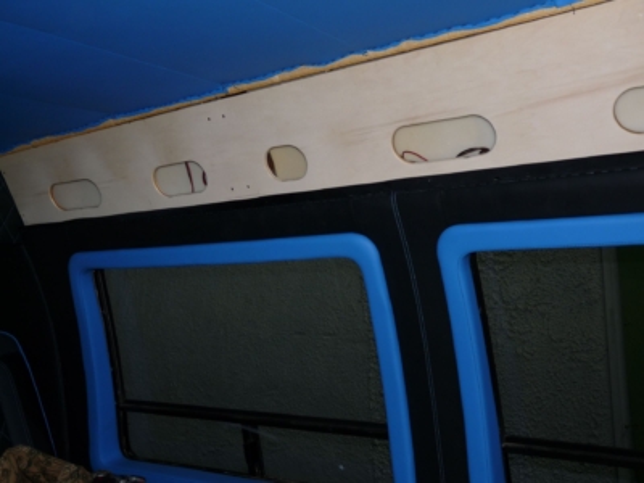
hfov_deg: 43.9
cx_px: 322
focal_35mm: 43
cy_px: 242
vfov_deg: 33.6
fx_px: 800
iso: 100
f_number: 3
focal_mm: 7.6
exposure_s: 1/30
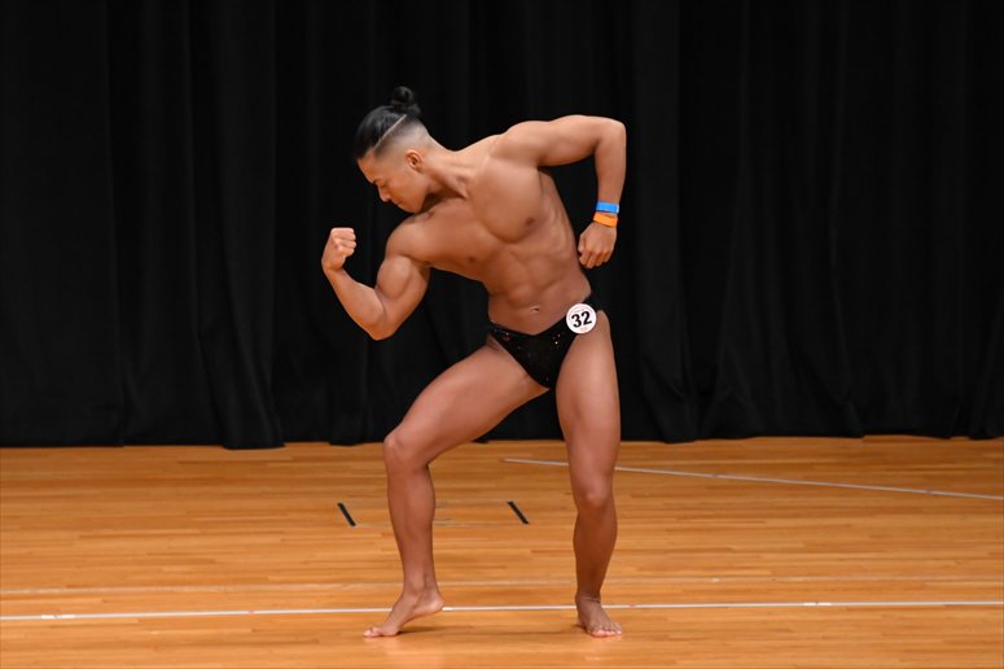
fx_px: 8781
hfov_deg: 6.5
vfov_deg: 4.4
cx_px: 502
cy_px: 334
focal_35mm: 315
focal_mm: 210
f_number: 5.6
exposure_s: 1/400
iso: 3200
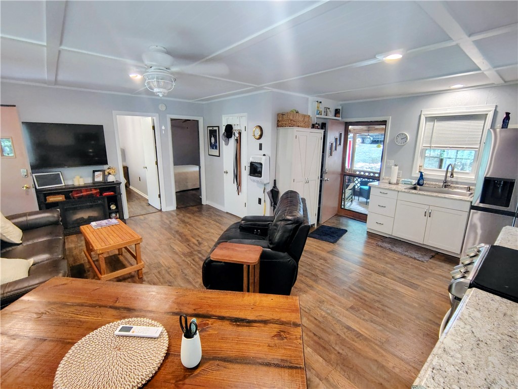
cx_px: 259
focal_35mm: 16
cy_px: 194
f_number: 2.2
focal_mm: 2.13
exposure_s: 1/24
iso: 952
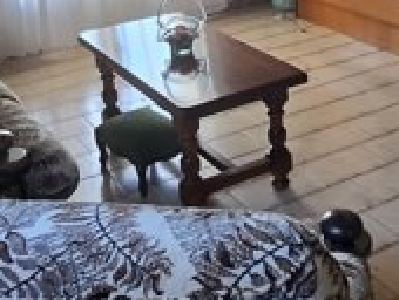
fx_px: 704
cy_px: -30
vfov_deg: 22.7
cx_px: 251
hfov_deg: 31.5
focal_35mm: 61
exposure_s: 1/50
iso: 200
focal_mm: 1.7
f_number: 2.2
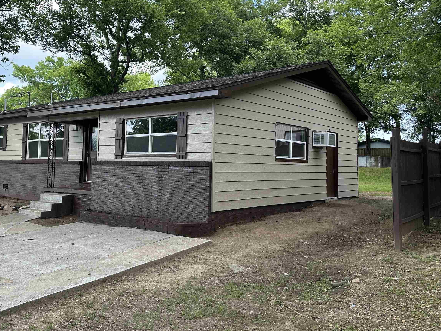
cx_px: 176
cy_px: 139
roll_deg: -1.3
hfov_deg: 56.4
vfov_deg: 44.0
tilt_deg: +3.4
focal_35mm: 32
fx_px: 408
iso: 80
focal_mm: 6.86
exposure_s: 1/424
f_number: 1.78
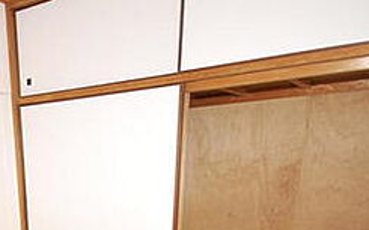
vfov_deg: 26.3
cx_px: 56
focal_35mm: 41
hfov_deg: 44.7
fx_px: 415
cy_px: 301
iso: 200
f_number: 4.2
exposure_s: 1/60
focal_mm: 11
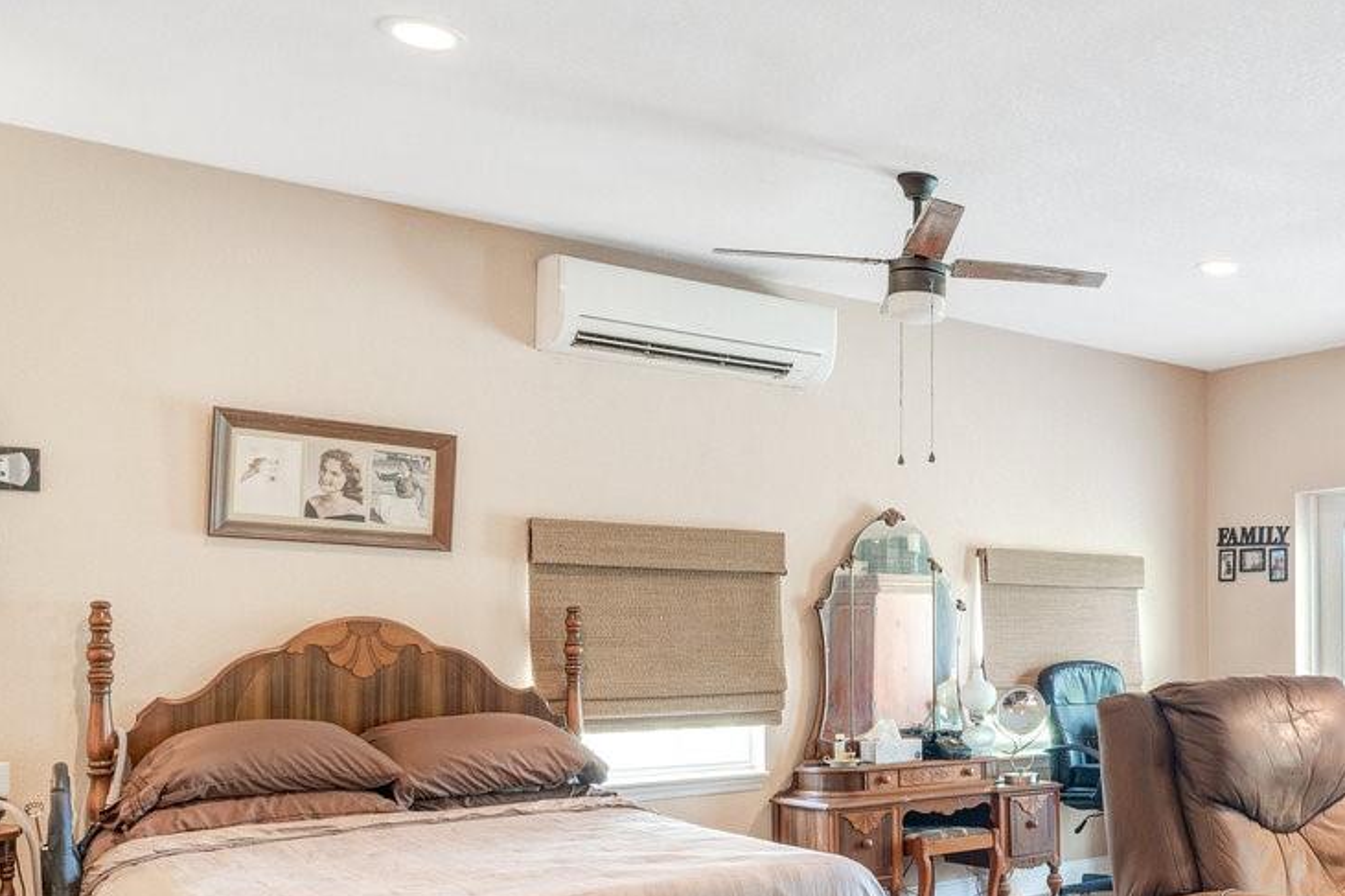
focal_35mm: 35
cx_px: 1231
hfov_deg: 48.3
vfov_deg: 37.1
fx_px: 1307
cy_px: 655
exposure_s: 1/10
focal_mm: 16
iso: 640
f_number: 7.1
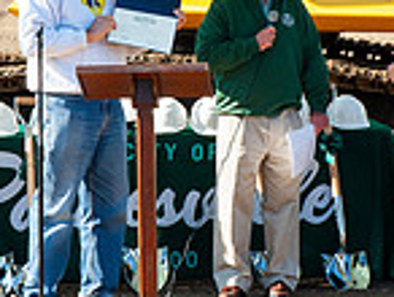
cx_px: 237
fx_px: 2691
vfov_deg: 6.3
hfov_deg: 8.4
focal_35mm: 236
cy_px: -3
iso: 400
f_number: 13
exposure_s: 1/200
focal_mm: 62
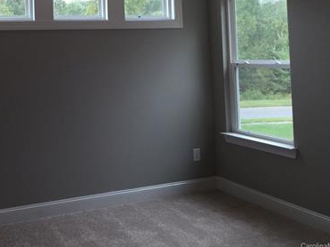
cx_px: 80
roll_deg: +1.5
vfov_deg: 28.3
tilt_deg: +2.1
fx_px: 477
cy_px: 38
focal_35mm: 50
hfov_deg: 37.2
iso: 32
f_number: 2.2
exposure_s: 1/40
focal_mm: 4.15
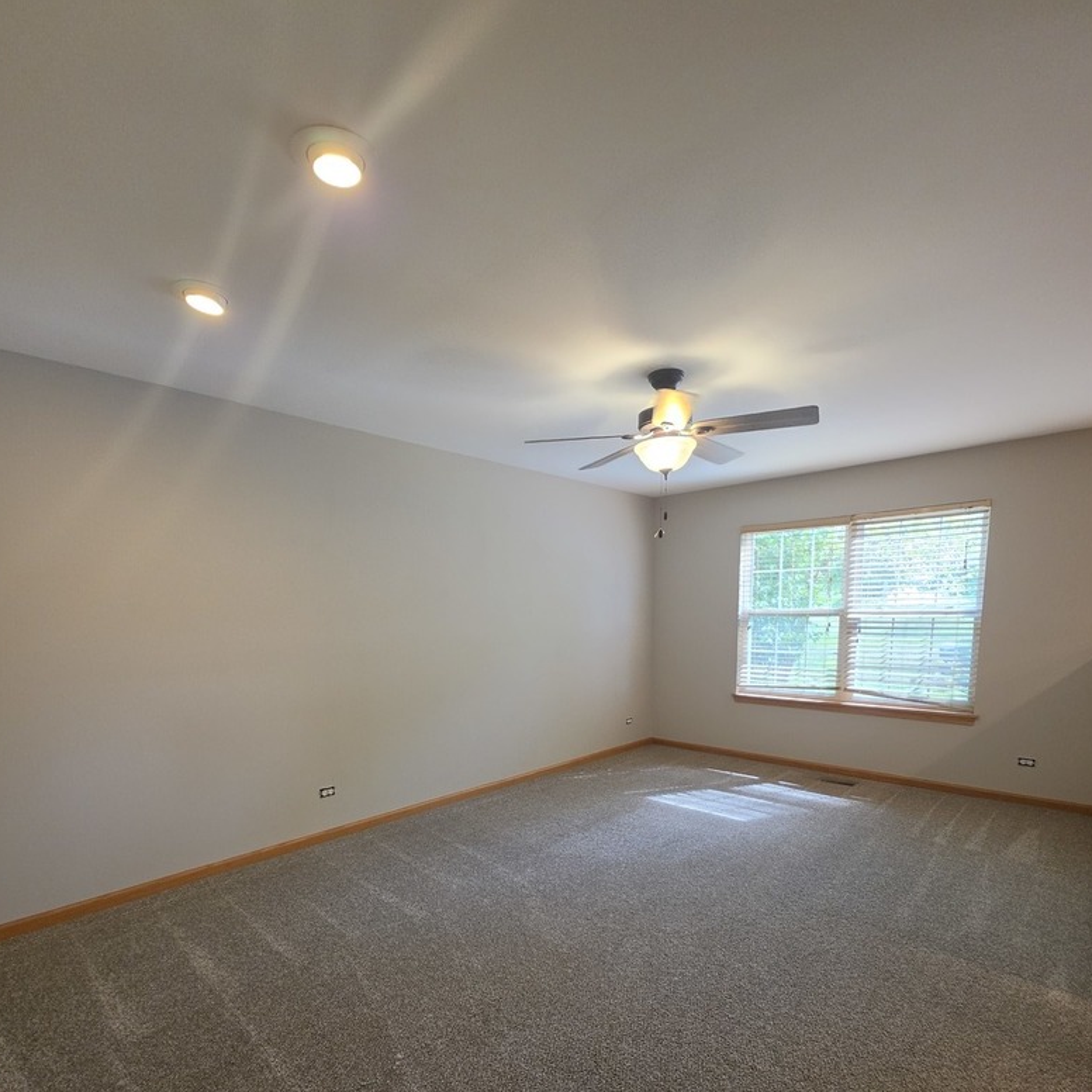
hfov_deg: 87.4
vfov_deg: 85.5
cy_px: 691
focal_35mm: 16
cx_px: 554
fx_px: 571
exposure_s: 1/120
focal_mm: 2.2
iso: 200
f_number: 1.9
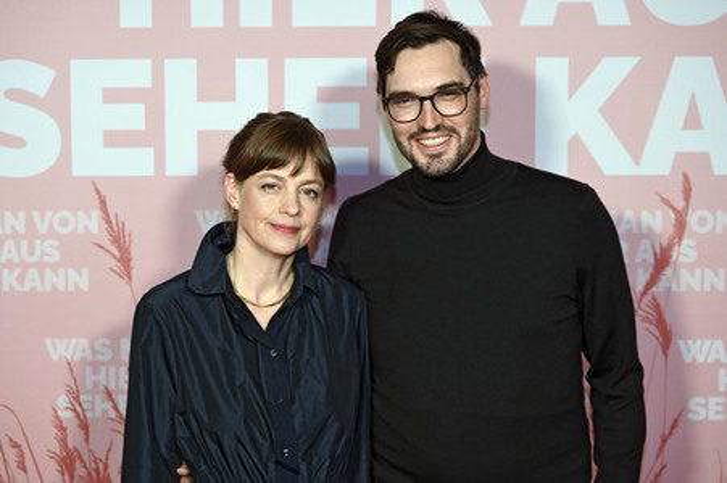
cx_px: 364
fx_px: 1513
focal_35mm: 75
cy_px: 242
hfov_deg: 27.0
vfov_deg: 18.2
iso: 500
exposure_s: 1/125
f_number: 4
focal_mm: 75
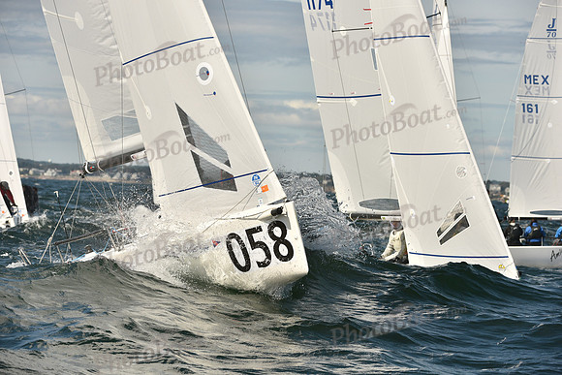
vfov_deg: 6.9
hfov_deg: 10.3
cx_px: 281
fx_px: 3123
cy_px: 188
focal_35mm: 200
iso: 400
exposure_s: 1/1600
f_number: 8
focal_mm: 200
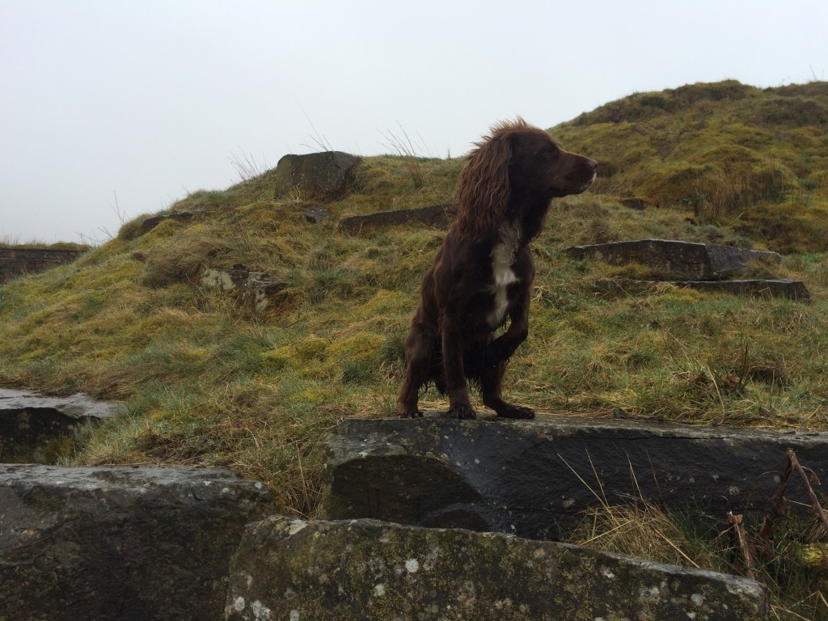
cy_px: 310
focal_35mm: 29
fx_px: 694
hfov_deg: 61.7
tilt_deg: +5.8
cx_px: 414
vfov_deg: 48.2
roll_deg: +0.3
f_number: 2.2
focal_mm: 4.15
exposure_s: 1/933
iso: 32
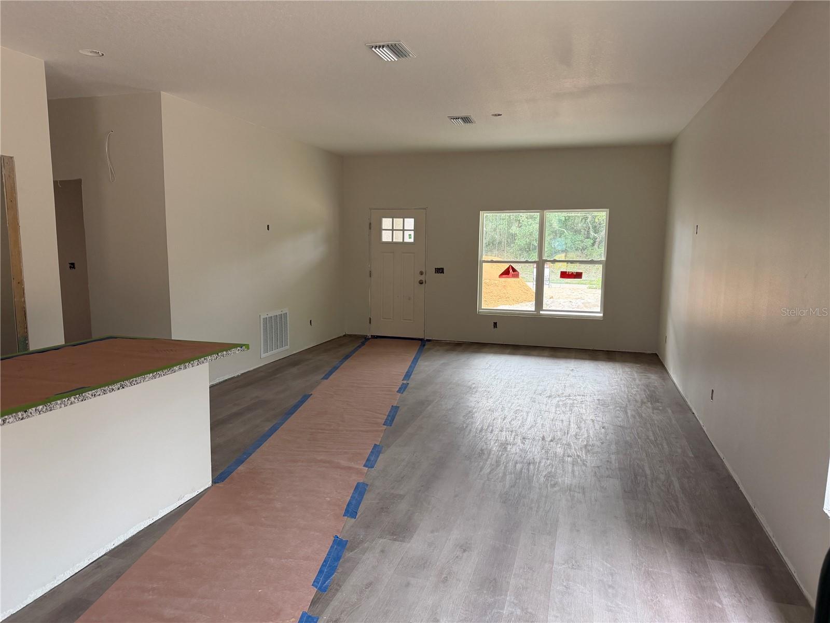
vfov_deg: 56.8
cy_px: 312
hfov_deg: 71.6
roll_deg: -0.2
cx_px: 415
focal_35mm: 24
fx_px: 575
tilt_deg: -7.8
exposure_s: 1/190
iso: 200
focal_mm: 6.76
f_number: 1.78
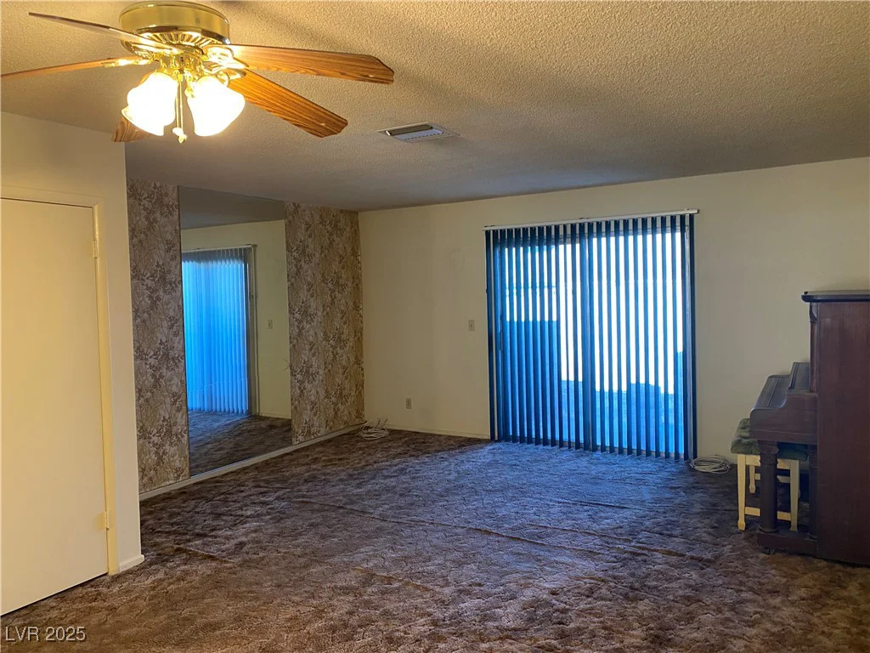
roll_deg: +1.2
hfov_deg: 67.3
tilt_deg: -1.4
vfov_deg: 53.1
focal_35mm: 26
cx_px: 435
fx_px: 653
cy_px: 326
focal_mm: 4.25
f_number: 1.8
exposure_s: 1/60
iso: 160
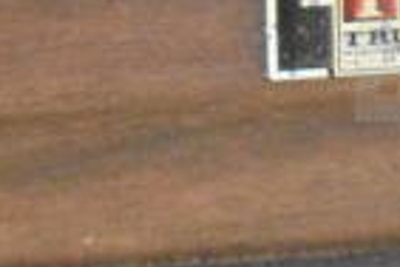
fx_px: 3968
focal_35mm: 357
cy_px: -104
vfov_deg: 3.8
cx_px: 672
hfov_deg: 5.7
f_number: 5.6
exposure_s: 1/80
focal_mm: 55
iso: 25600
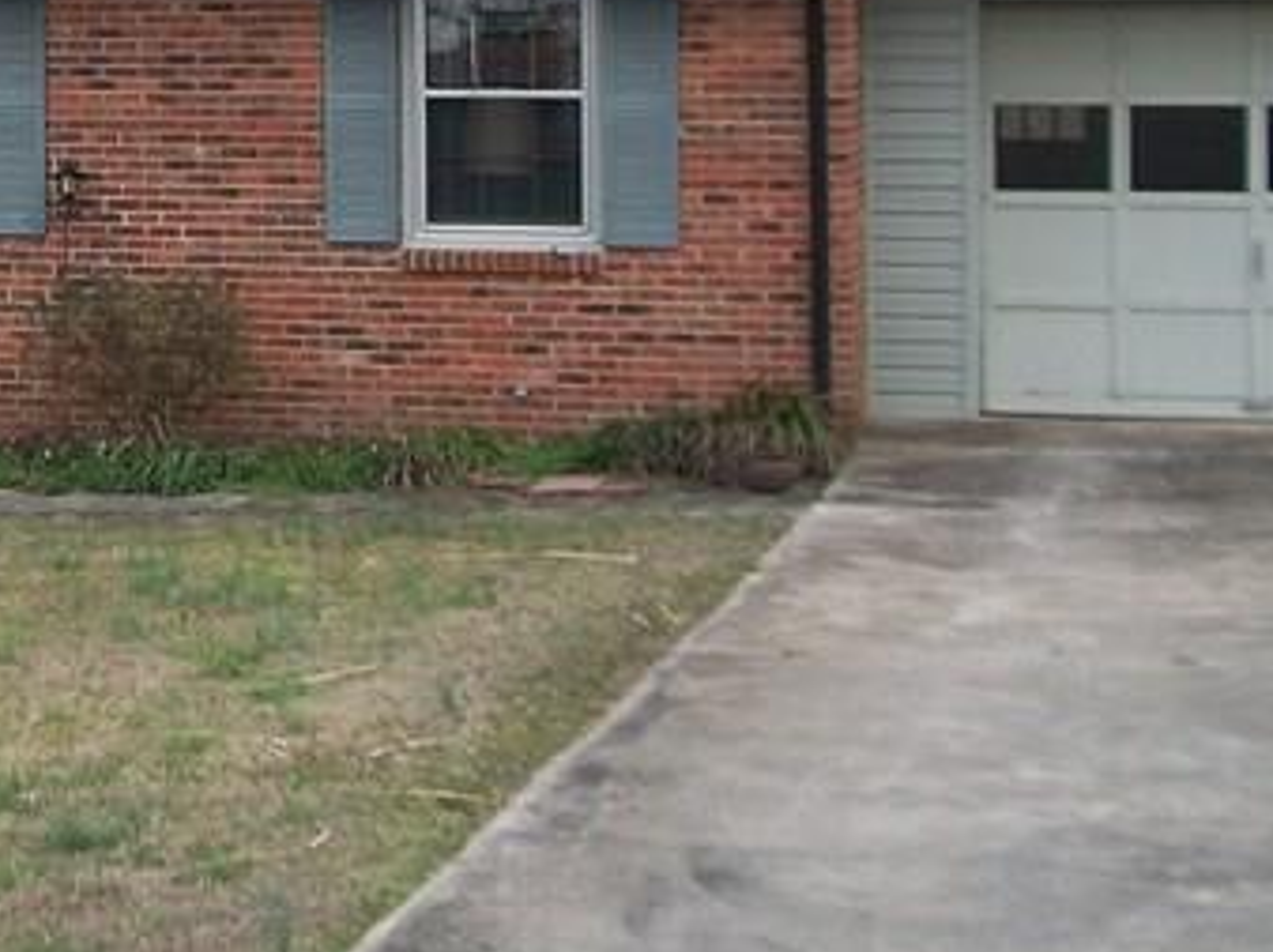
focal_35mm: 97
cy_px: -117
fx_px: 3565
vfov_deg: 14.8
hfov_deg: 19.4
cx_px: -136
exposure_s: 1/100
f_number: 2.9
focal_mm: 5.7
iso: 80
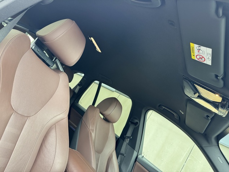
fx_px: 159
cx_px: 114
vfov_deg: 56.8
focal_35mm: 24
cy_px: 86
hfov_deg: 71.6
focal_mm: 6.76
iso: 200
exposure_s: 1/120
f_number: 1.78
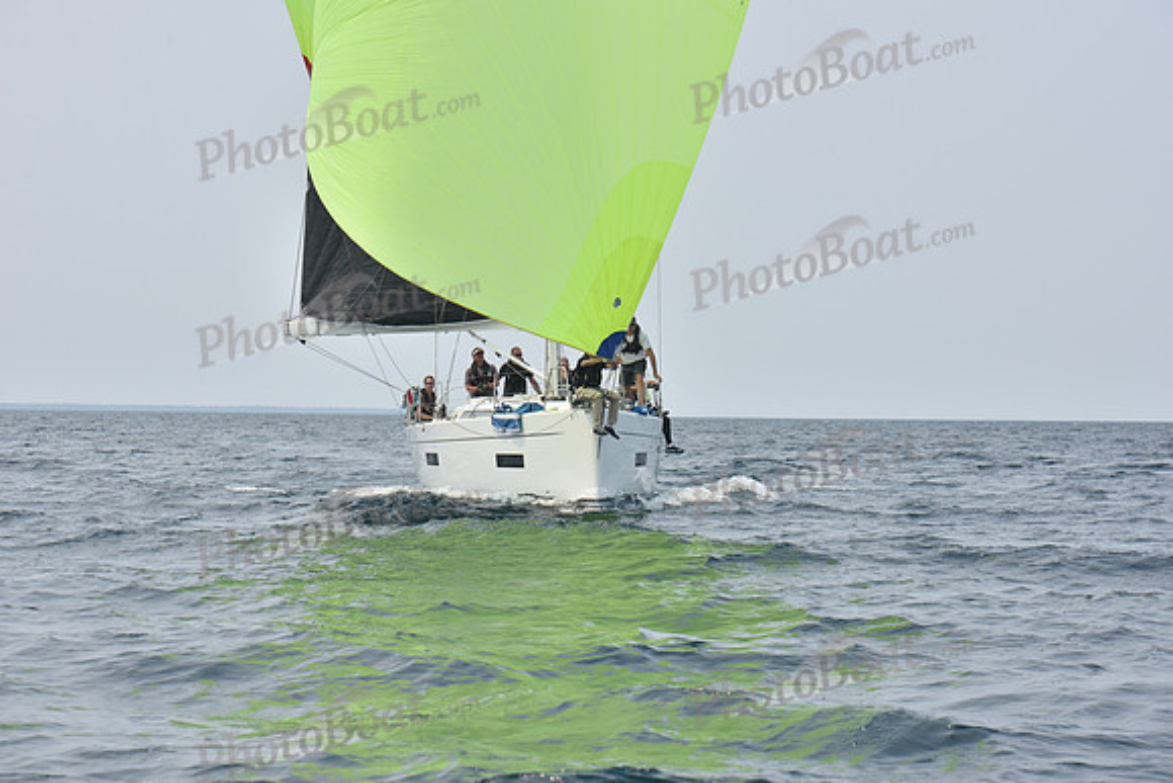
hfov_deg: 20.8
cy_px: 392
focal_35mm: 98
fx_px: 3194
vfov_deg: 14.0
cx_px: 586
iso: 250
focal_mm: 98
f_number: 8
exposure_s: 1/1250
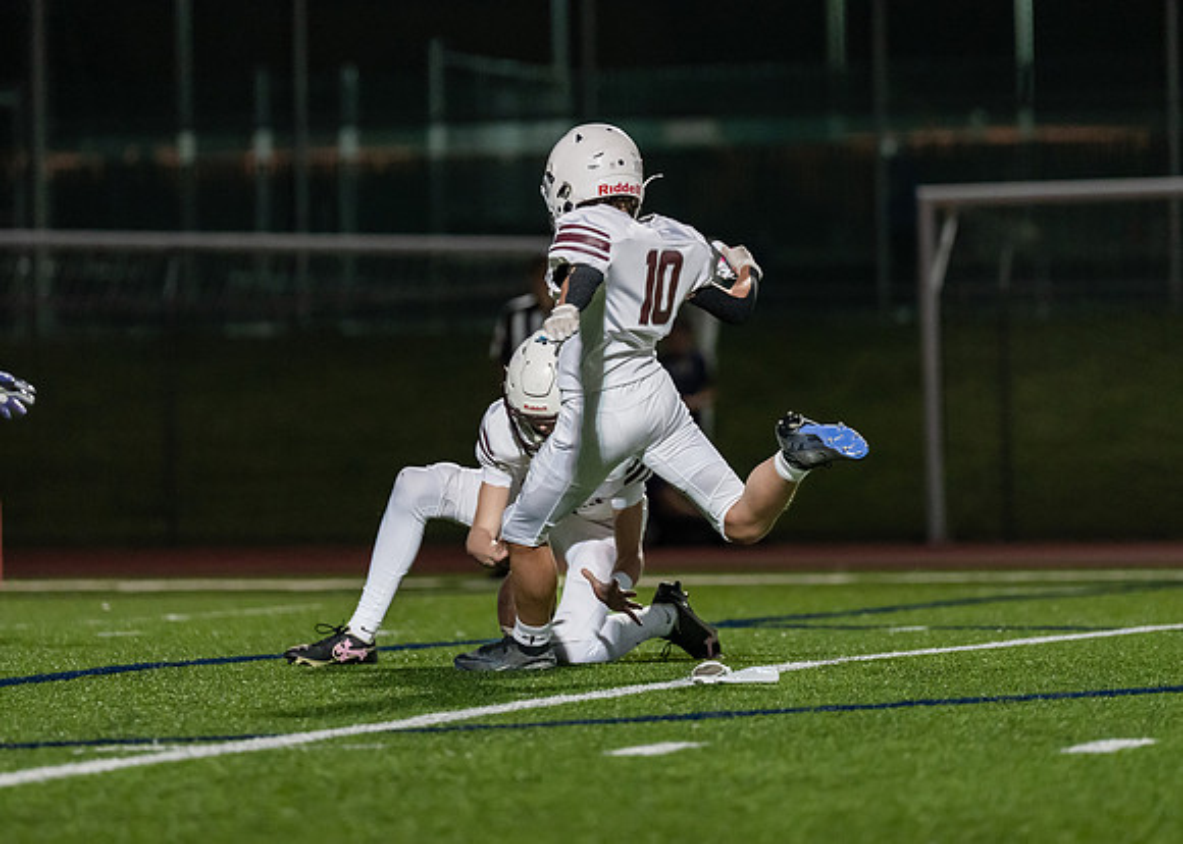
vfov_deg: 4.9
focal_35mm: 294
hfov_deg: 6.9
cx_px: 630
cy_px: 281
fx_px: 9868
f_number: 2.8
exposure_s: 1/1250
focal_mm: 200
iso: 3200
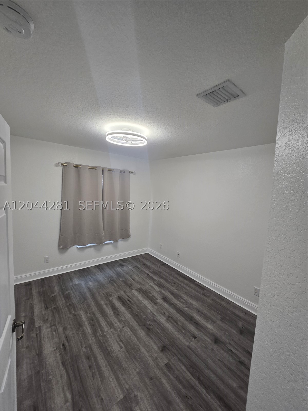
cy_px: 206
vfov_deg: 106.2
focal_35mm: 13
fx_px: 154
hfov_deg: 89.9
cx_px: 154
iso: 125
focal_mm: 2.2
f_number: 2.2
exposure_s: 1/60
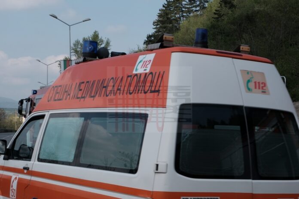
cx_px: 150
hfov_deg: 27.0
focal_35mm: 75
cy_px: 100
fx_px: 622
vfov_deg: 18.1
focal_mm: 50
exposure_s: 1/80
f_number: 20
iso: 200
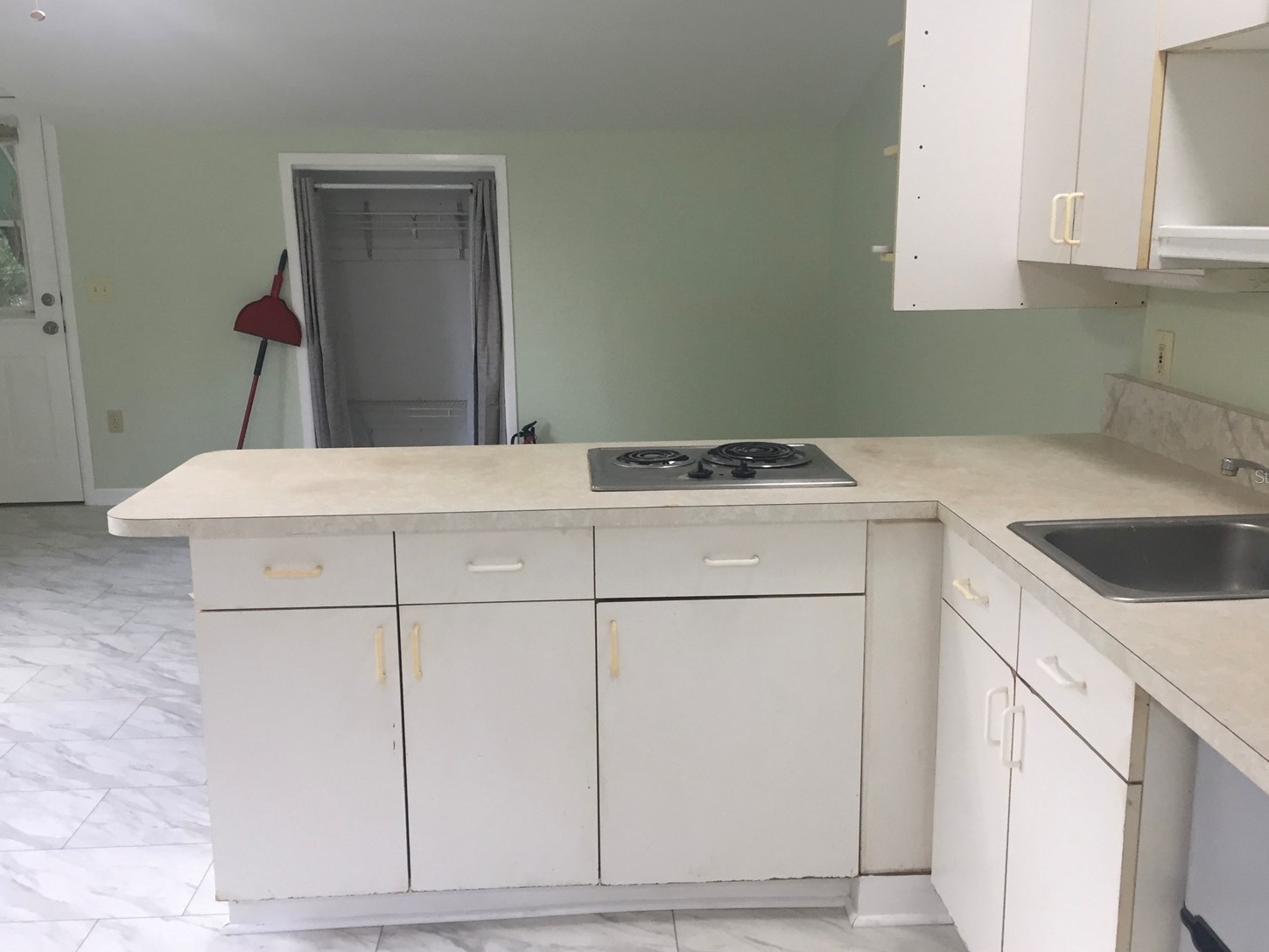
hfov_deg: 56.8
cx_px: 637
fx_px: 1173
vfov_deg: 44.2
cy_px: 476
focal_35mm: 32
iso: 32
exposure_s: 1/40
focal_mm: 4.15
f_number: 2.2
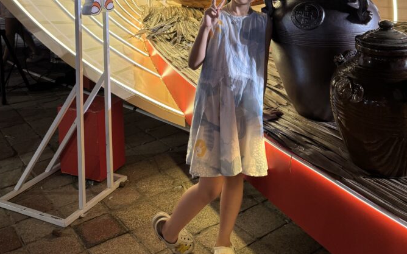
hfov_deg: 50.4
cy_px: -29
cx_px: 197
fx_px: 432
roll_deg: +3.2
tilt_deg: -1.4
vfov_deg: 29.4
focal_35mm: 39
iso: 125
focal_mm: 6.76
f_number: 1.78
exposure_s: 1/50
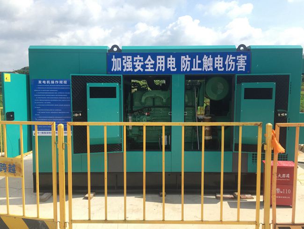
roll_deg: -0.4
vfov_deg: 48.3
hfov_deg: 61.6
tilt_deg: -7.0
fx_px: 255
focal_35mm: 29
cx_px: 152
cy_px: 114
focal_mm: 4.15
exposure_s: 1/1163
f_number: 2.2
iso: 32
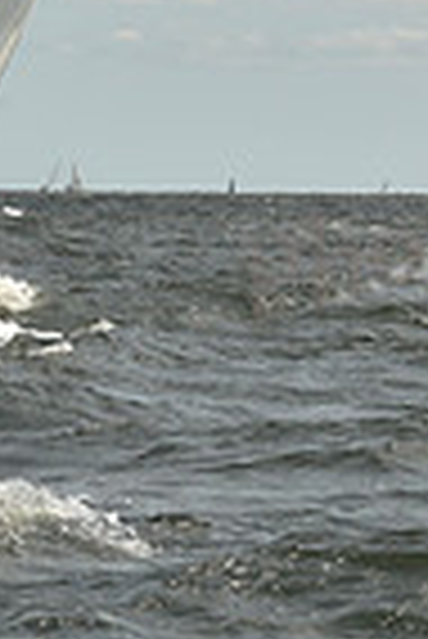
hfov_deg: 4.8
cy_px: -418
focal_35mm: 286
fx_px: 5088
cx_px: 7
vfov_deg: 7.0
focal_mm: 70
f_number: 10
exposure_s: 1/800
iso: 250
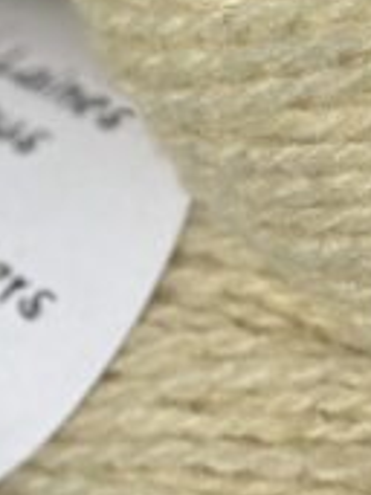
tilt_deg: -26.3
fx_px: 4121
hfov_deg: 5.1
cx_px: -9
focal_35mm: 288
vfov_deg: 6.6
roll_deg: +0.5
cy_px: -646
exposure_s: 1/18868
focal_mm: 6.86
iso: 80
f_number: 1.78
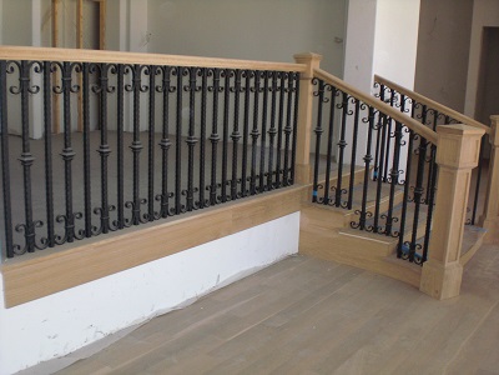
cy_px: 188
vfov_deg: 37.7
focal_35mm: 38
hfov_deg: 49.0
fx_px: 548
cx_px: 250
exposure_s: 1/60
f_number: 3.1
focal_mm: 6.3
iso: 200
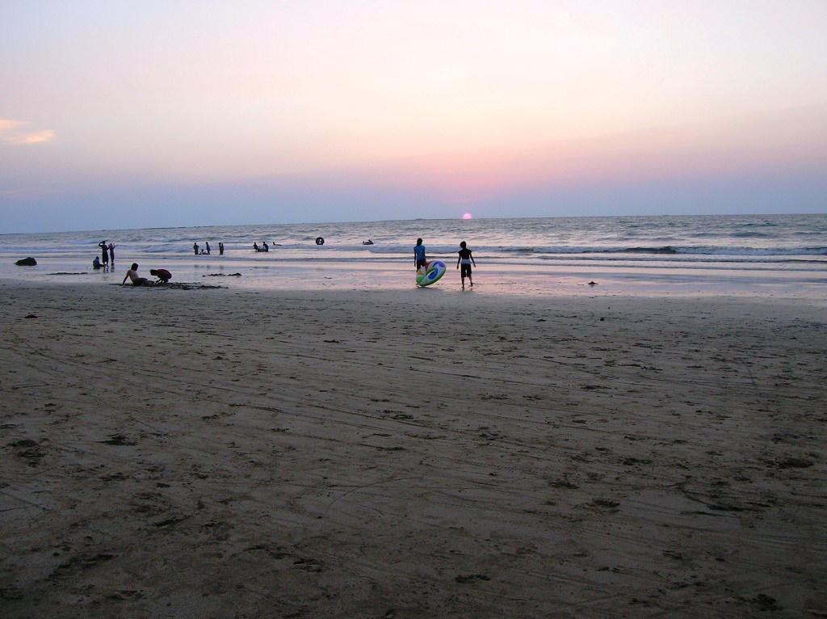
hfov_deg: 54.0
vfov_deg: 41.7
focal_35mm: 34
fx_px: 812
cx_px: 414
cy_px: 310
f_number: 4.9
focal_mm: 5.7
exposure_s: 1/21.4
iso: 50
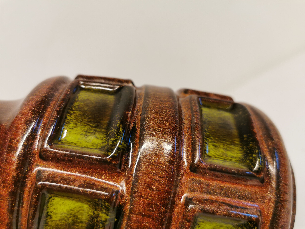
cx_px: 152
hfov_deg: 65.3
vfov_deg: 51.4
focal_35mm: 27
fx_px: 238
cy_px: 114
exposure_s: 1/100
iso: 125
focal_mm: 5.56
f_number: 1.6
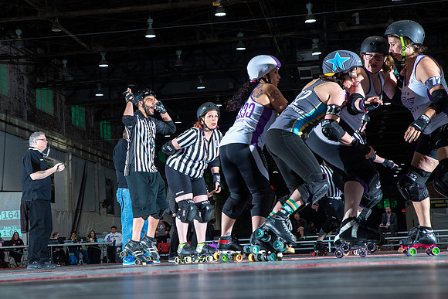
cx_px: 182
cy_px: 140
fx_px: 1036
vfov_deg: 16.4
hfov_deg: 24.4
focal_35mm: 83
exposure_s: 1/160
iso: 800
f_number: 7.1
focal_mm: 70
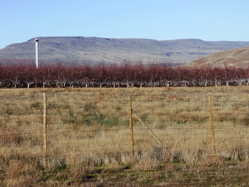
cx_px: 100
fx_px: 798
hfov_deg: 17.7
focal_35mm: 111
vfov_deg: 13.3
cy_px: 87
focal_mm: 15.15
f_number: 4.6
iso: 100
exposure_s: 1/800
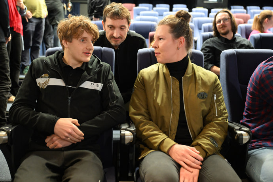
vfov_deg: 38.9
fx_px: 258
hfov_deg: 55.8
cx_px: 136
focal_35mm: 34
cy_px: 91
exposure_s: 1/25
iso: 4000
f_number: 2.8
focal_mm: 34
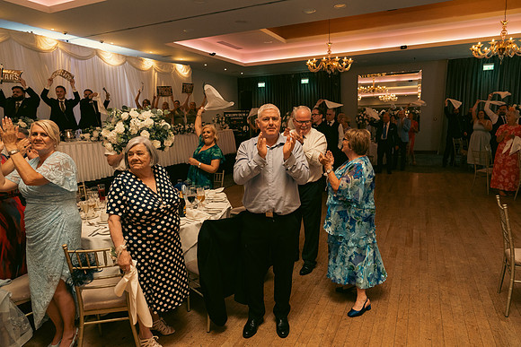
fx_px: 347
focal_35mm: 24
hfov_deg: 73.7
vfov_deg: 53.2
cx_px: 260
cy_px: 174
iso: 2500
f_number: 3.5
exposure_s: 1/160
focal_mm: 24
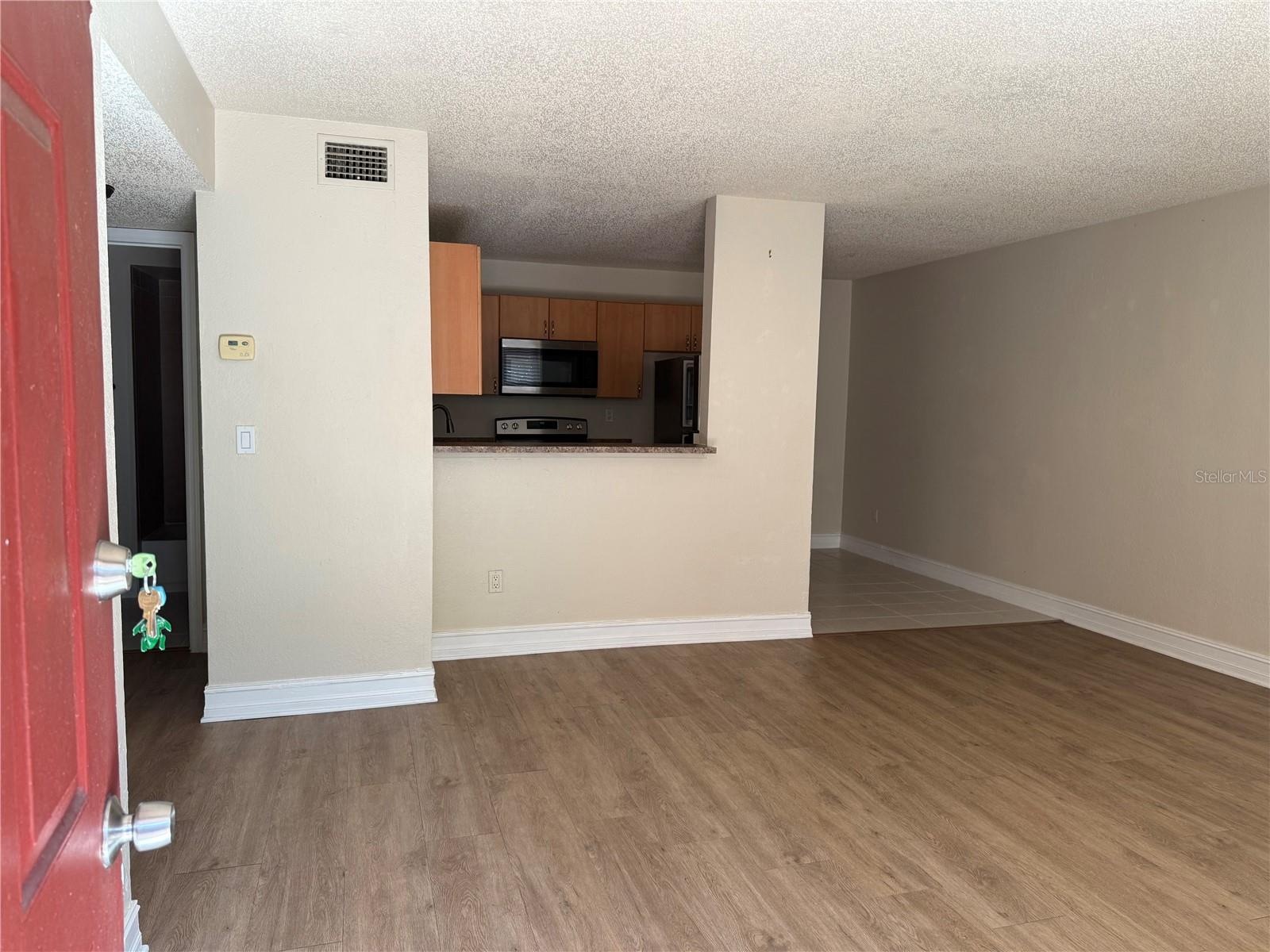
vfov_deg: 56.8
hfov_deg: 71.6
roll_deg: -0.6
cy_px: 476
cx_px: 635
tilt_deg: -4.4
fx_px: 881
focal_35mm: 24
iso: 125
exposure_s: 1/121
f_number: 1.78
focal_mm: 6.76
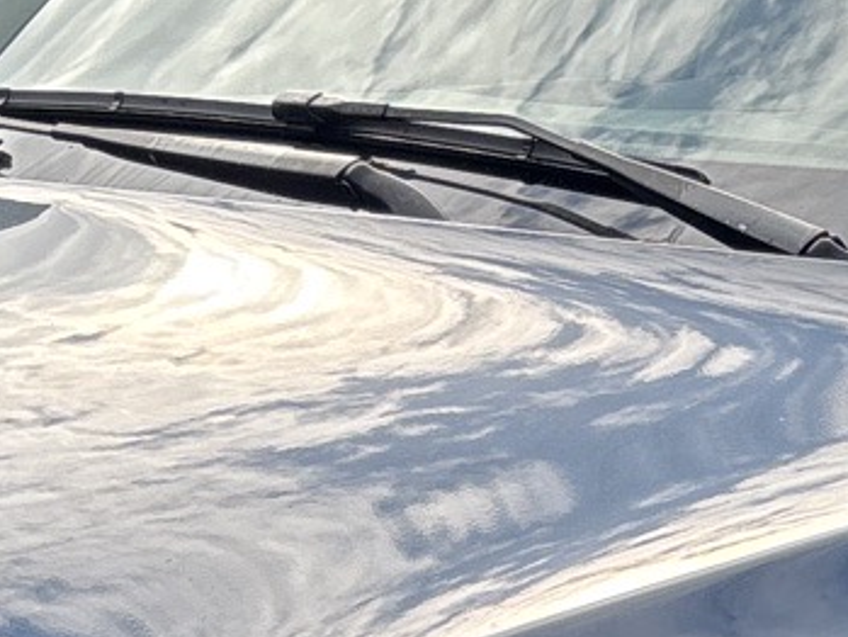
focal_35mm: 143
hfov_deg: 13.7
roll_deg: -5.0
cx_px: 697
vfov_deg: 10.0
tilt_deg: -13.3
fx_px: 3504
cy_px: 1045
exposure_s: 1/811
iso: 50
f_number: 1.6
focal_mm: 5.96
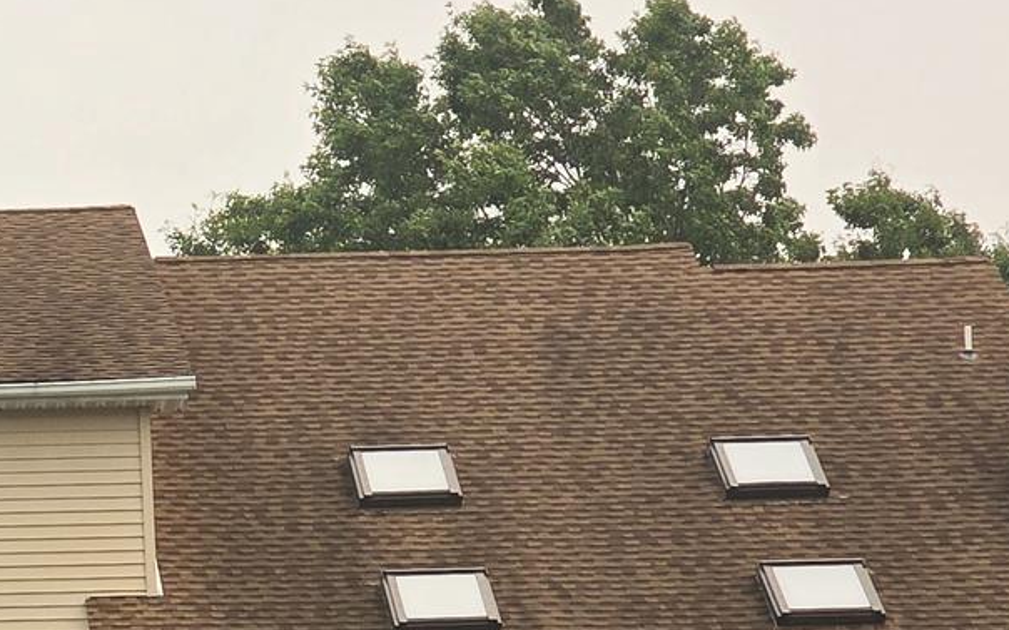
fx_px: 6817
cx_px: -251
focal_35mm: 248
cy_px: 817
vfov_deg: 5.3
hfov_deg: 8.4
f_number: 2.4
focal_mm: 7.9
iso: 50
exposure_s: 1/1641
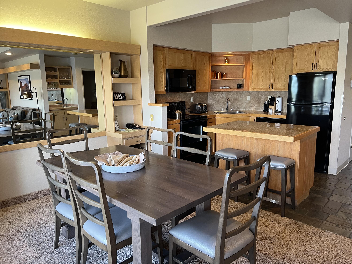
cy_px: 132
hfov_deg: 67.3
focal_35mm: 26
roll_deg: +0.9
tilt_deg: -10.2
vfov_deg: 53.1
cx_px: 176
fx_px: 264
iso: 100
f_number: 1.5
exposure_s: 1/60
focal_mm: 5.7
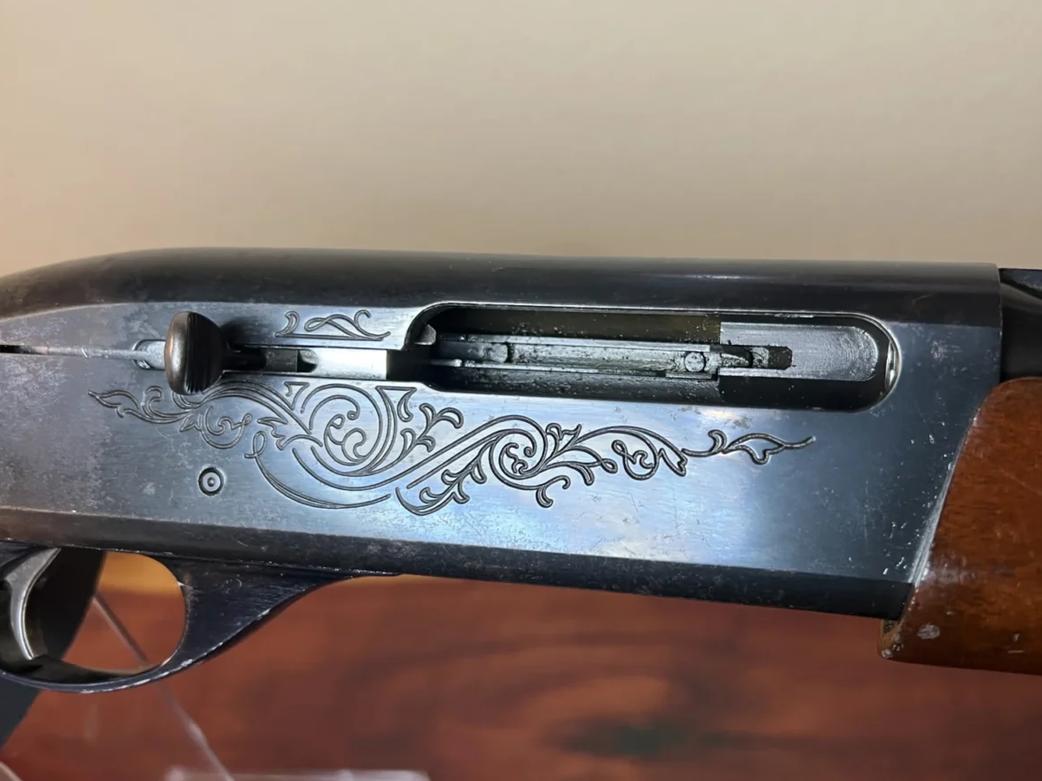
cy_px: 394
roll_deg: +7.8
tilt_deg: -41.0
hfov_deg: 53.7
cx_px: 614
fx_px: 1023
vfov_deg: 41.8
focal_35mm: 34
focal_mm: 5.7
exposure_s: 1/66
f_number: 1.5
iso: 125
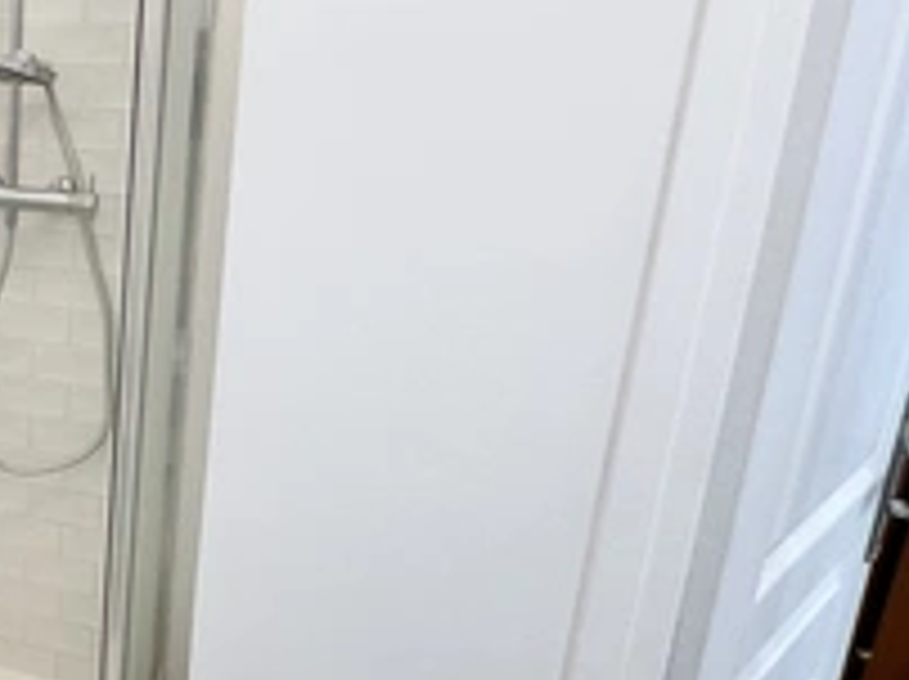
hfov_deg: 42.2
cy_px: 284
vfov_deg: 38.5
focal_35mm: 37
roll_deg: -0.7
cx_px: -34
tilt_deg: -13.8
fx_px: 970
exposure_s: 1/100
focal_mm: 2.22
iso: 100
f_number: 2.2
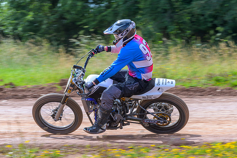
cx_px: 118
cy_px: 79
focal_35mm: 217
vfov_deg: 6.3
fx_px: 1428
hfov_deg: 9.5
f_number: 8
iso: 200
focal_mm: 145
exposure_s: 1/250
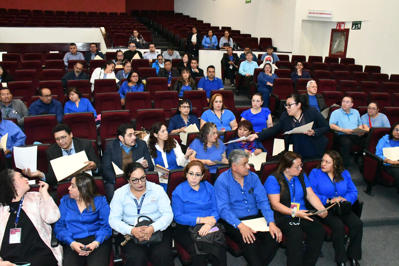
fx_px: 299
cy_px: 133
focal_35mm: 27
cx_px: 200
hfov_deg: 67.4
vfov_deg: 47.9
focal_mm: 18
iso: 20000
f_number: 9
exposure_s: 1/100
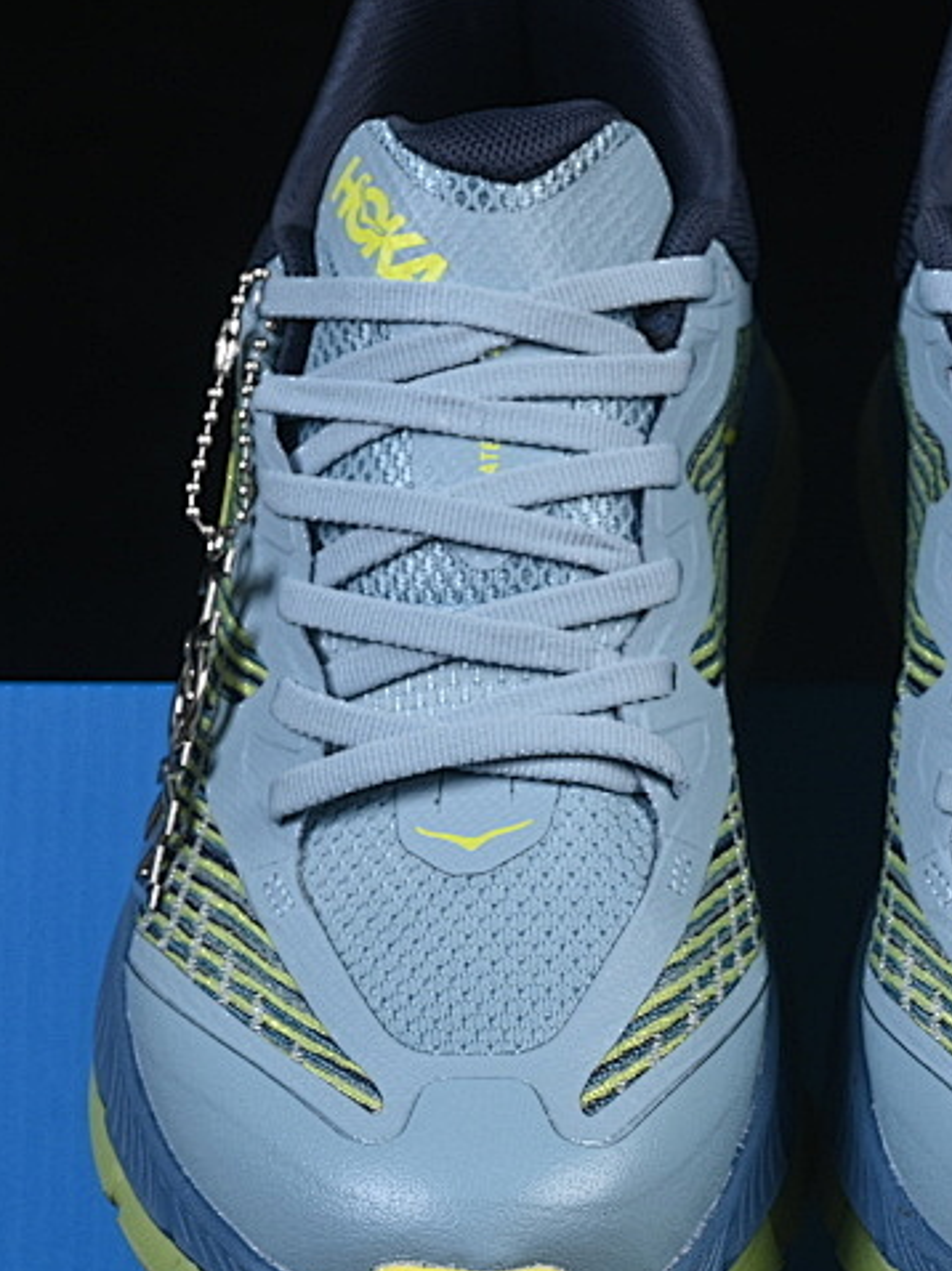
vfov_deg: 12.1
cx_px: 824
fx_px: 5982
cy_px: 792
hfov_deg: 9.1
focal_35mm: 163
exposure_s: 1/80
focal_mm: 50
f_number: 8
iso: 160
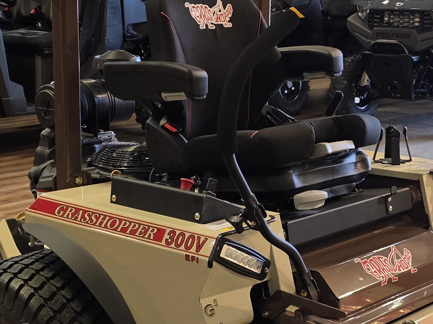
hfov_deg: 25.0
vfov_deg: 19.1
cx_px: 325
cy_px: 222
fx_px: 963
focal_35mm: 77
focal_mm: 6.3
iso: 320
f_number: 1.7
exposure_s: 1/120
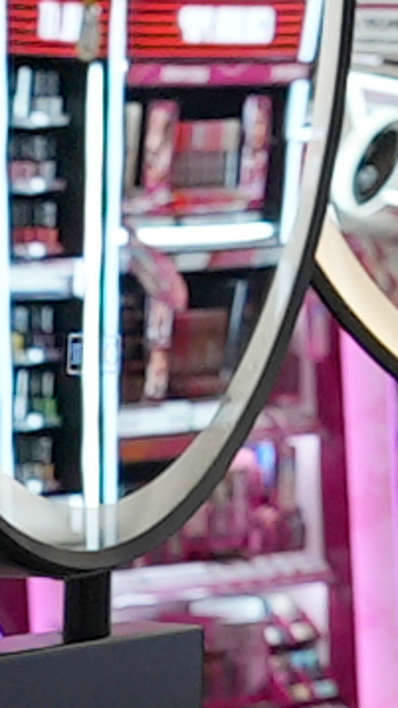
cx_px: -475
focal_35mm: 299
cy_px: 1553
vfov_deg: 6.9
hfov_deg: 4.0
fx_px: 5606
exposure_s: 1/160
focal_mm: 24
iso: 250
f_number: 4
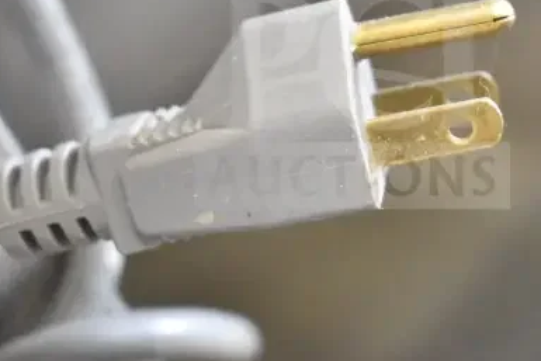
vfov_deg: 14.4
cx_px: 351
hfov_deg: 21.4
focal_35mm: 95
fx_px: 1428
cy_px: 98
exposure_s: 1/60
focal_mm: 40
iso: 14400
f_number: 4.8
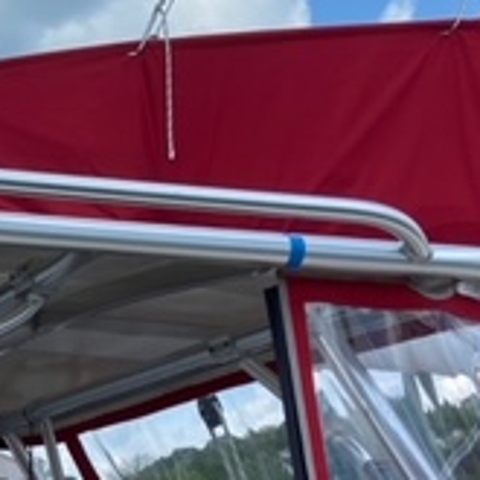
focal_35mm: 89
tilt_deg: +5.3
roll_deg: -1.3
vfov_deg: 18.8
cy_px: 527
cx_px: -137
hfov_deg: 18.2
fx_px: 1396
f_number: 1.8
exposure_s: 1/2183
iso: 32
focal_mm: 4.25
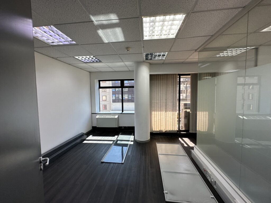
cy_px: 102
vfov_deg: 85.7
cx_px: 136
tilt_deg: -2.4
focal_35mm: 14
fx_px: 110
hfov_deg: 102.1
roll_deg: +1.5
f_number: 2.2
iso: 80
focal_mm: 2.22
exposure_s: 1/99
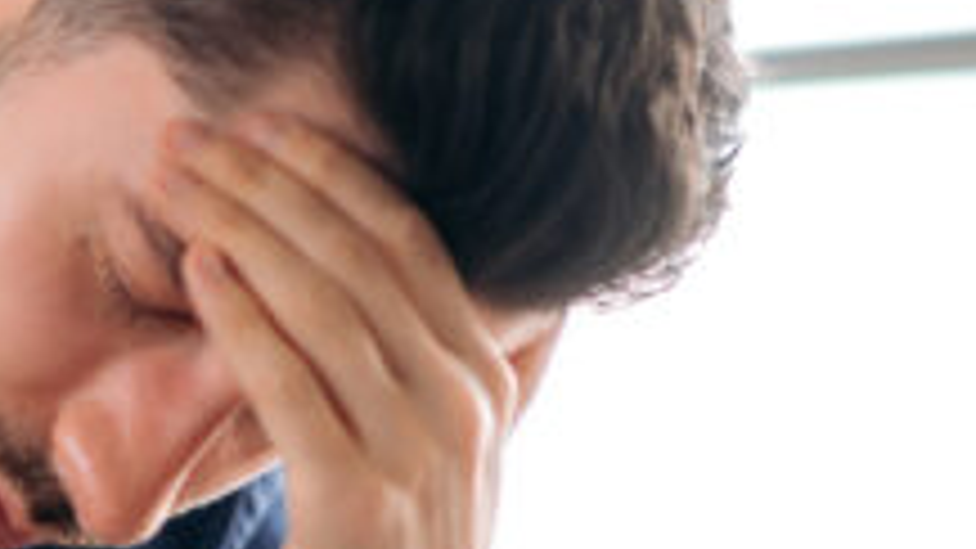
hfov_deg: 6.8
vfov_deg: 3.8
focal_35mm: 315
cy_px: 794
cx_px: 94
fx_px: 8151
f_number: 1.8
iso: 125
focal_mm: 85
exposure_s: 1/320
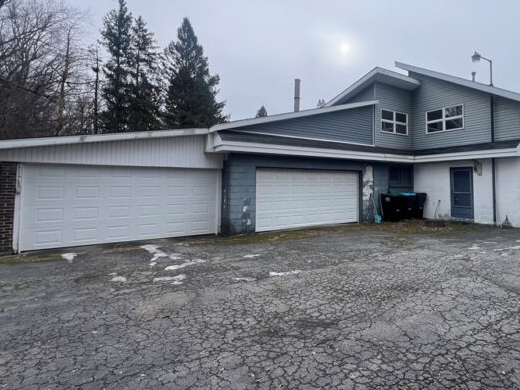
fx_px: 300
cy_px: 163
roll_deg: +0.2
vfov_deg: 65.6
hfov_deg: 80.1
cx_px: 327
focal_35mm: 20
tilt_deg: +4.1
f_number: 1.8
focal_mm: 1.57
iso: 32
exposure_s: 1/440
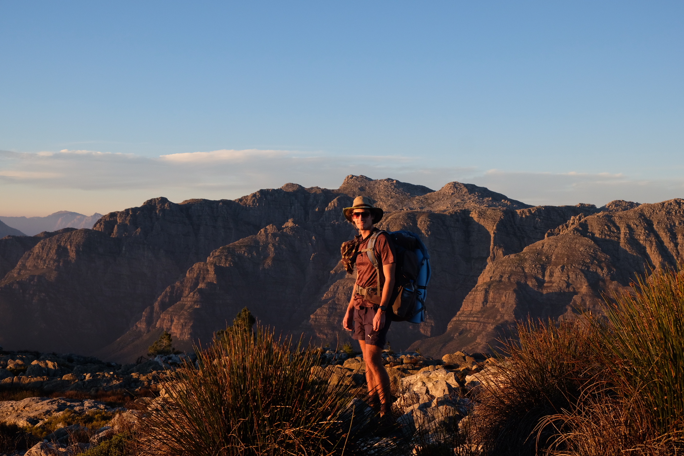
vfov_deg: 28.6
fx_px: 893
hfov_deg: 41.9
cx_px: 342
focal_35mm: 47
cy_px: 228
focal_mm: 31.5
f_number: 7.1
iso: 800
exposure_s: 1/400
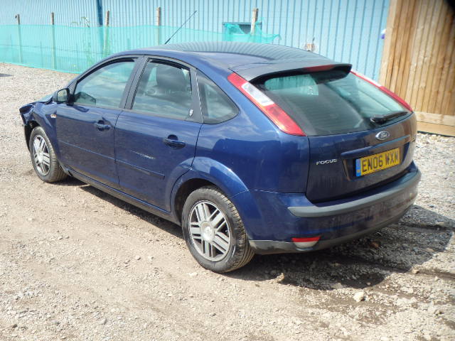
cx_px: 228
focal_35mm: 40
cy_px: 170
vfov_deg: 36.0
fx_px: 526
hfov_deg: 46.8
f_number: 4.7
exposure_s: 1/250
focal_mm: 7.3
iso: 125
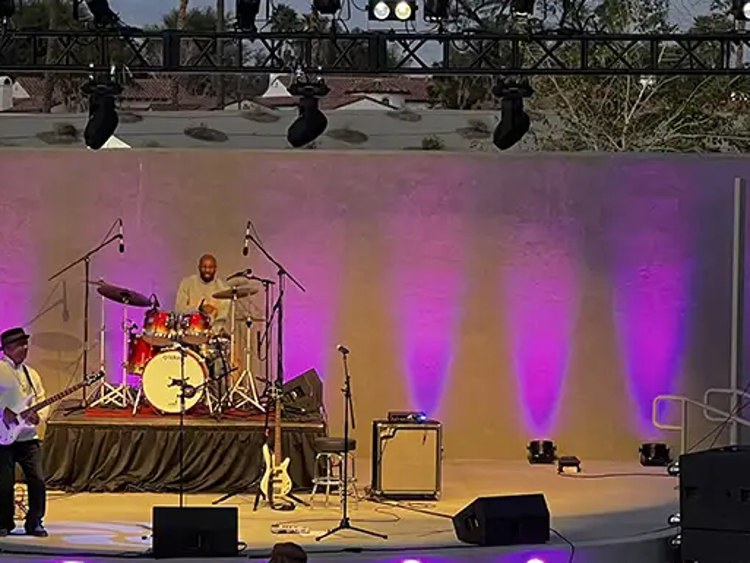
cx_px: 136
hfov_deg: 13.1
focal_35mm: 150
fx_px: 3251
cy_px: 309
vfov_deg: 9.9
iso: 800
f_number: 2.8
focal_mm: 9
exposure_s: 1/60
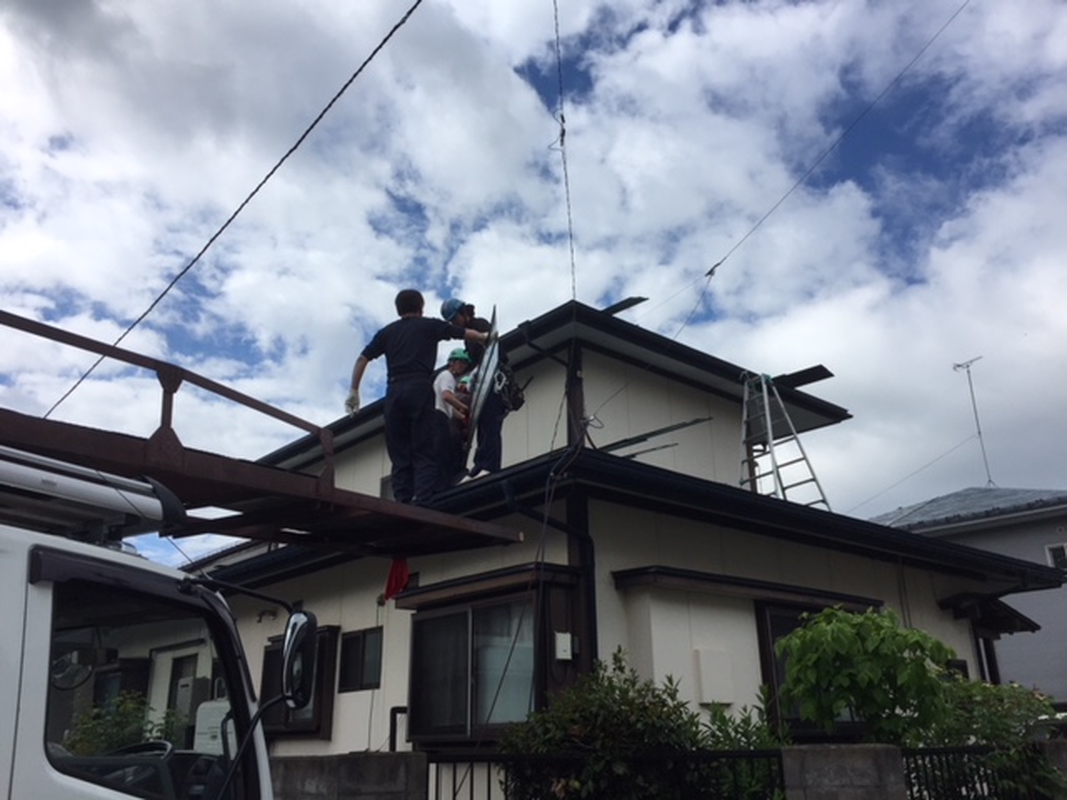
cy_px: 400
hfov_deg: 61.7
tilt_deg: +19.5
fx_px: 894
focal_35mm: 29
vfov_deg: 48.2
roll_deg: -0.1
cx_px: 534
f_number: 2.2
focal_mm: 4.15
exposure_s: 1/3300
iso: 32
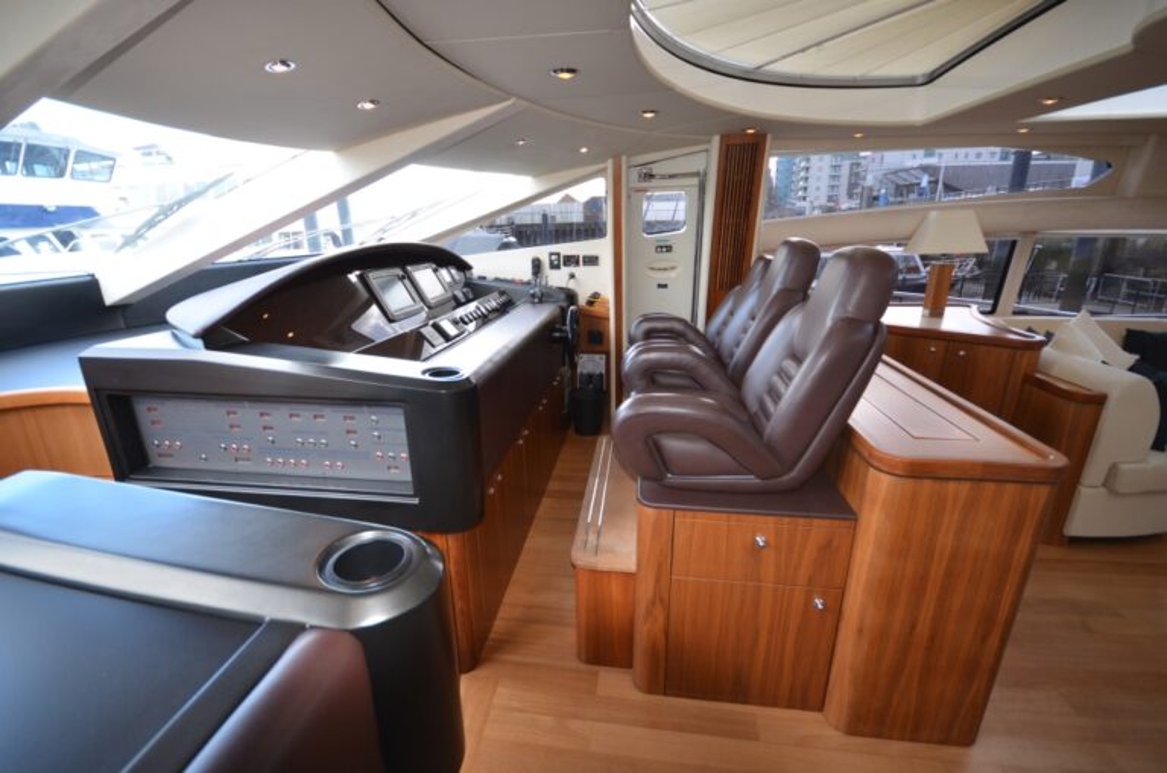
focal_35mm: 15
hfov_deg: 100.5
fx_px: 485
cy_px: 386
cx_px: 584
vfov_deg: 77.1
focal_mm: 10
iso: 400
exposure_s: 1/100
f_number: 4
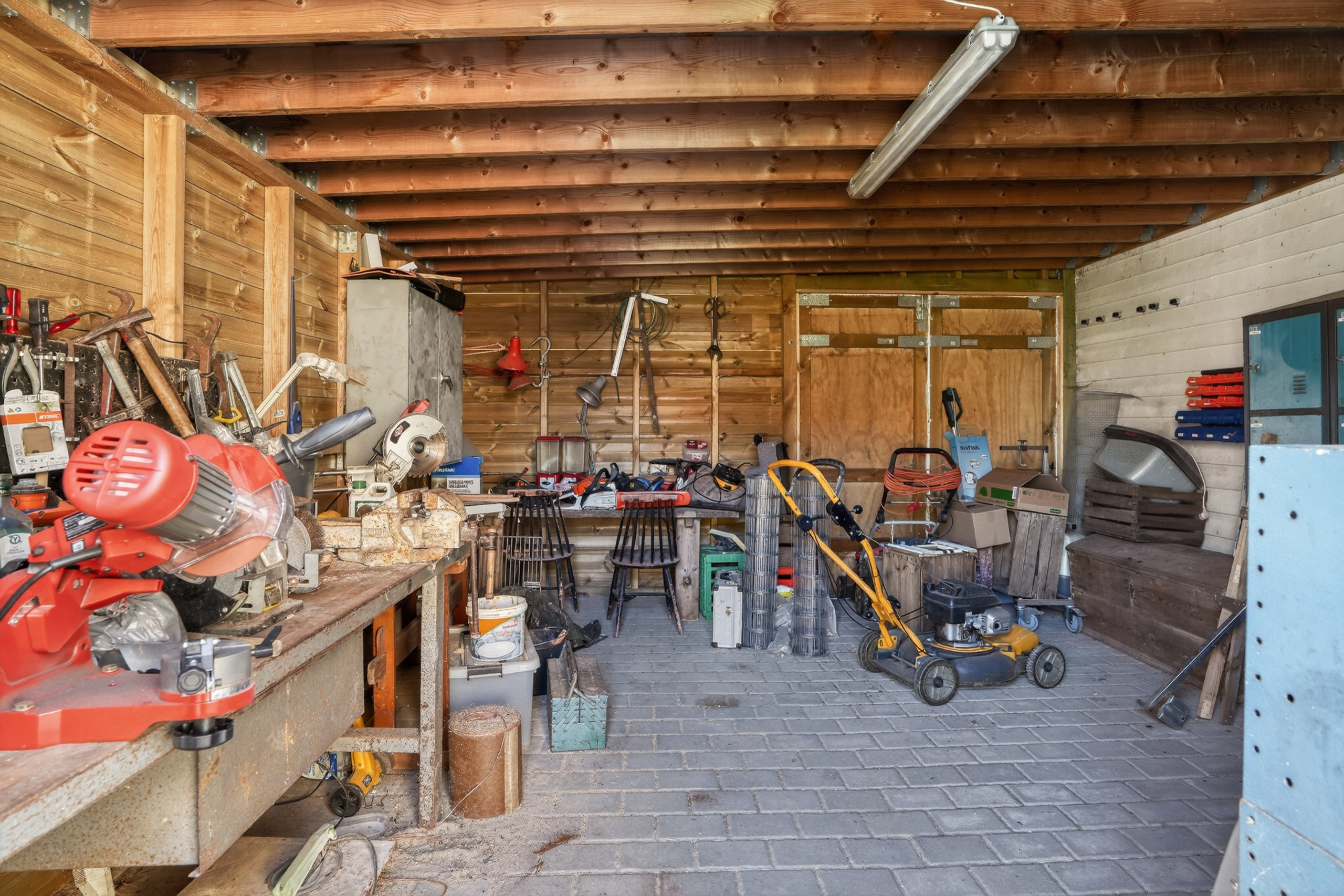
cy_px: 448
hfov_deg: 90.0
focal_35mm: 18
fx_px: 672
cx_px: 672
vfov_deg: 67.4
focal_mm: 18
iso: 400
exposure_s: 1/2.5
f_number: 8
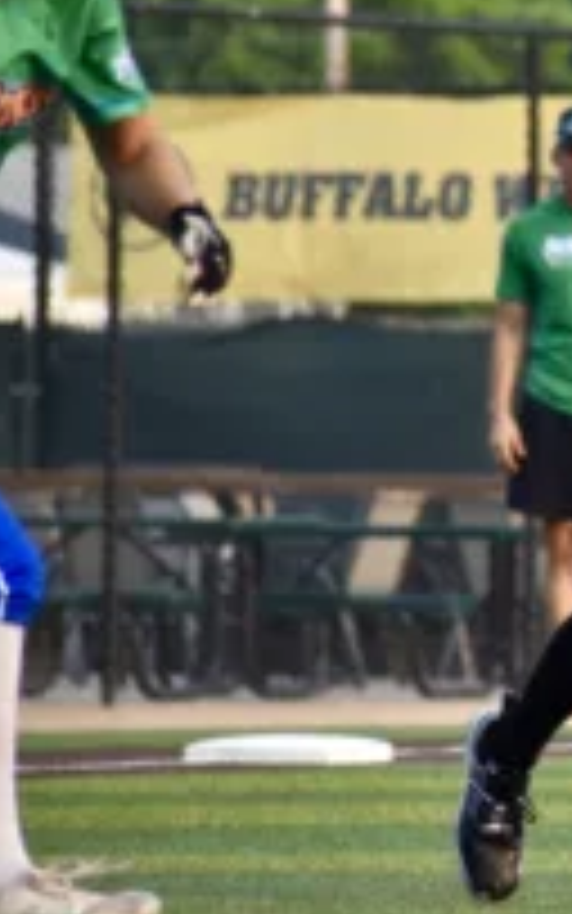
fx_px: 14808
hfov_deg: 2.2
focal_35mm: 594
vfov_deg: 3.5
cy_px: 261
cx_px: 788
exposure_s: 1/1000
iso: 720
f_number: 5
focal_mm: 175
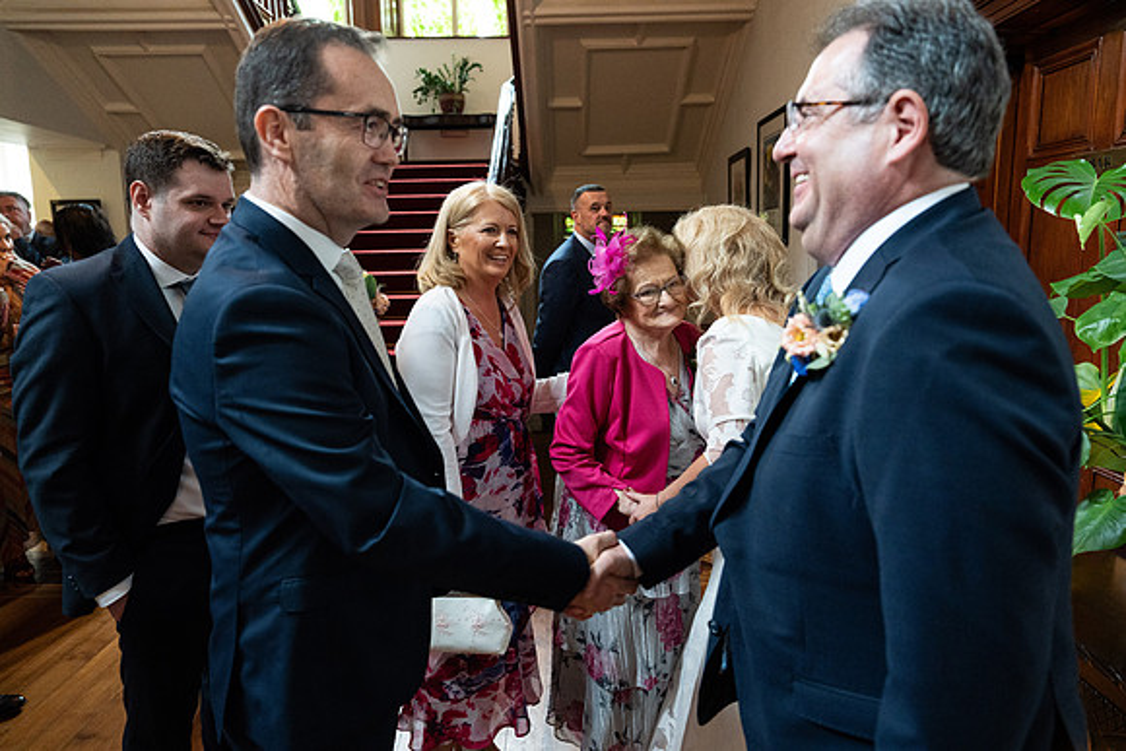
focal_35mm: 24
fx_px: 751
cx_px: 563
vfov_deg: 53.2
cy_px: 376
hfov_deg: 73.7
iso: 5000
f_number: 3.5
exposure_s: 1/200
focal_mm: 24
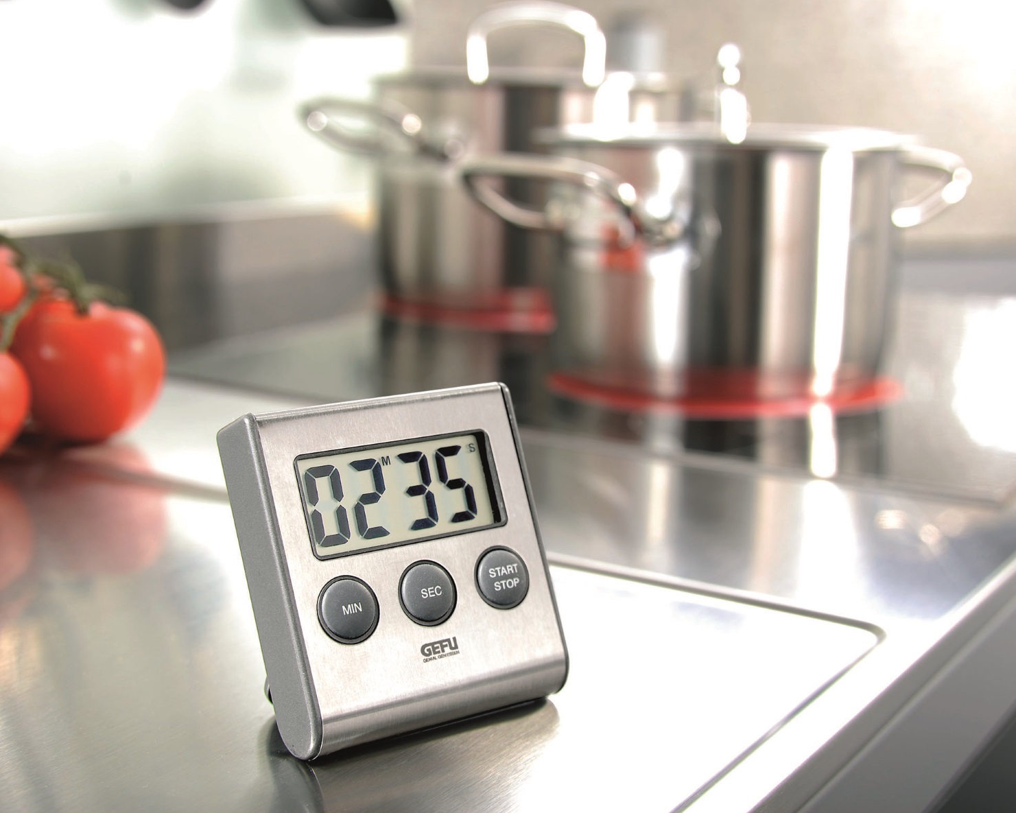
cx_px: 508
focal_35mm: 57
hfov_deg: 33.0
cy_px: 405
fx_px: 1714
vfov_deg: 26.7
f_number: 7.1
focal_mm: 50
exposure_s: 1/250
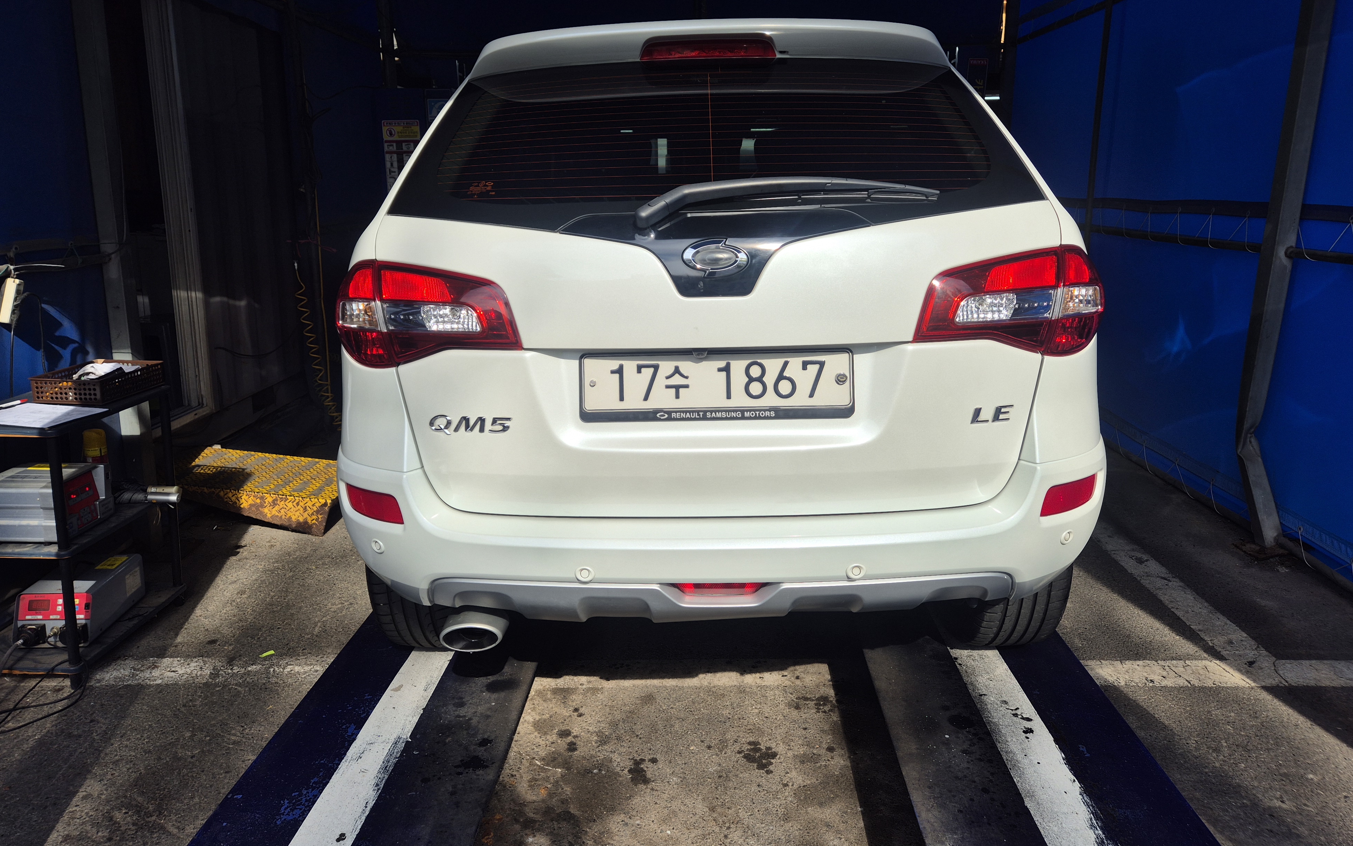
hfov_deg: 72.5
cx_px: 676
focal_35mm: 25
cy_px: 352
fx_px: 922
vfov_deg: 49.1
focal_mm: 5.4
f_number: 1.8
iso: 25
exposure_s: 1/2008
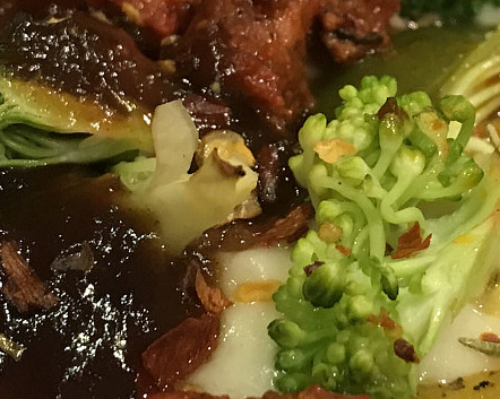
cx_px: 342
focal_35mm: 99
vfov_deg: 15.5
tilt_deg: -43.0
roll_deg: -1.0
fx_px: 1464
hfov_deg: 19.3
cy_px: 122
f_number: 1.8
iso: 100
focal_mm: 3.99
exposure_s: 1/11
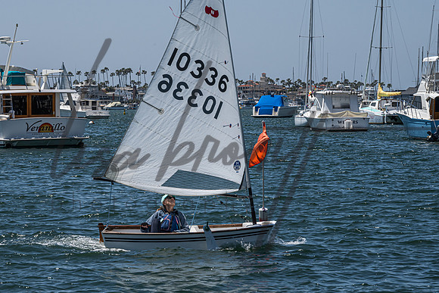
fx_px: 2147
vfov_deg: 7.8
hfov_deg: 11.7
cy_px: 136
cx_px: 170
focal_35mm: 176
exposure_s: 1/400
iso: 250
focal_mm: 130
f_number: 18
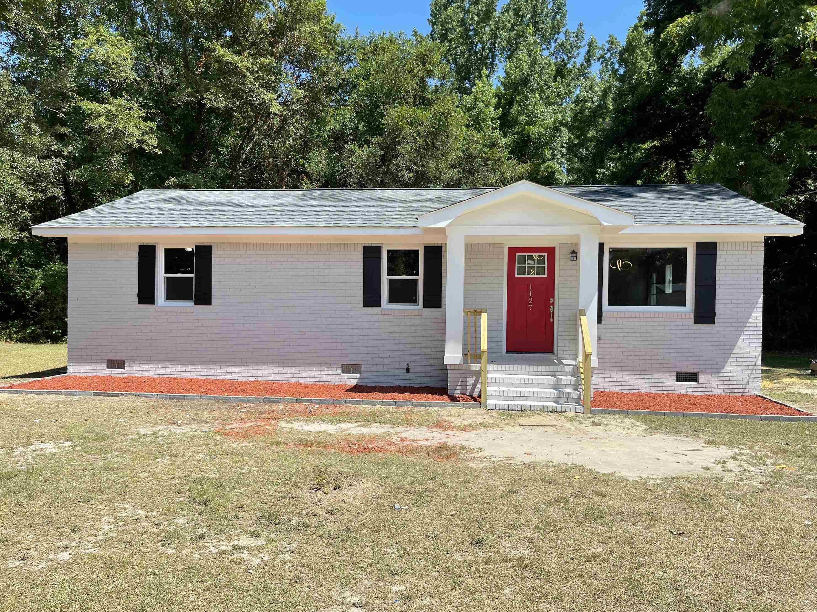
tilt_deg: -1.8
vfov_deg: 53.1
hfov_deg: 67.3
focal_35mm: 26
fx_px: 614
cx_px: 420
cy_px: 312
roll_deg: -0.4
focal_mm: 5.1
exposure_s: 1/3559
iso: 50
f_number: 1.6
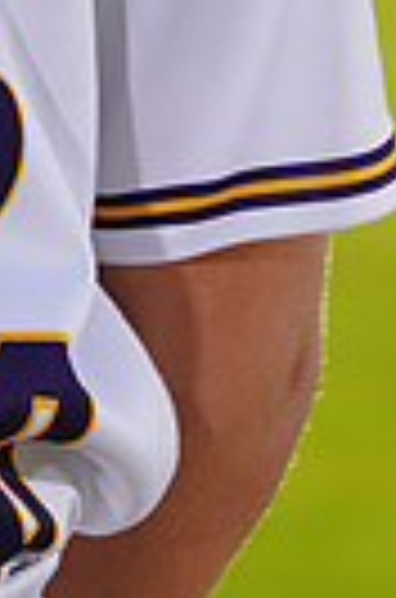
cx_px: -461
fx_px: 19886
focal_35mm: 1199
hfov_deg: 1.1
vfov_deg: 1.7
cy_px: -594
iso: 100
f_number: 8
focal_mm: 274
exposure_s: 1/250
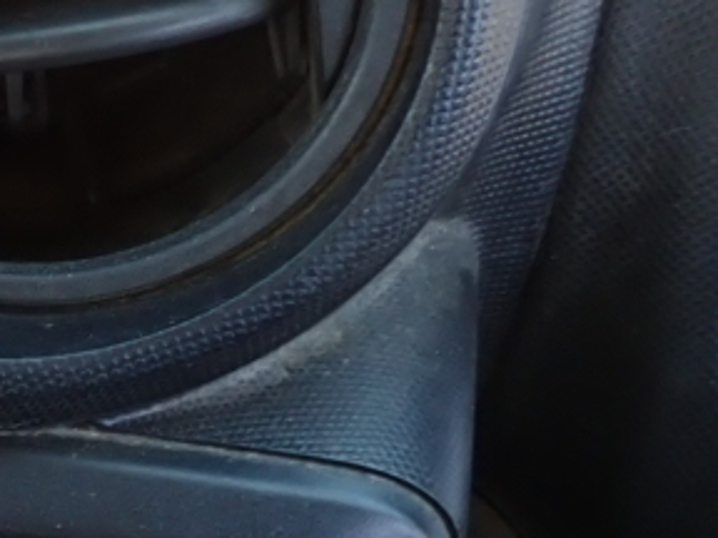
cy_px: 284
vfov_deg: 13.3
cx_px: -840
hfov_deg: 14.0
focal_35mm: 111
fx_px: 2302
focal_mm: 4.5
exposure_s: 1/60
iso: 100
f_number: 2.8
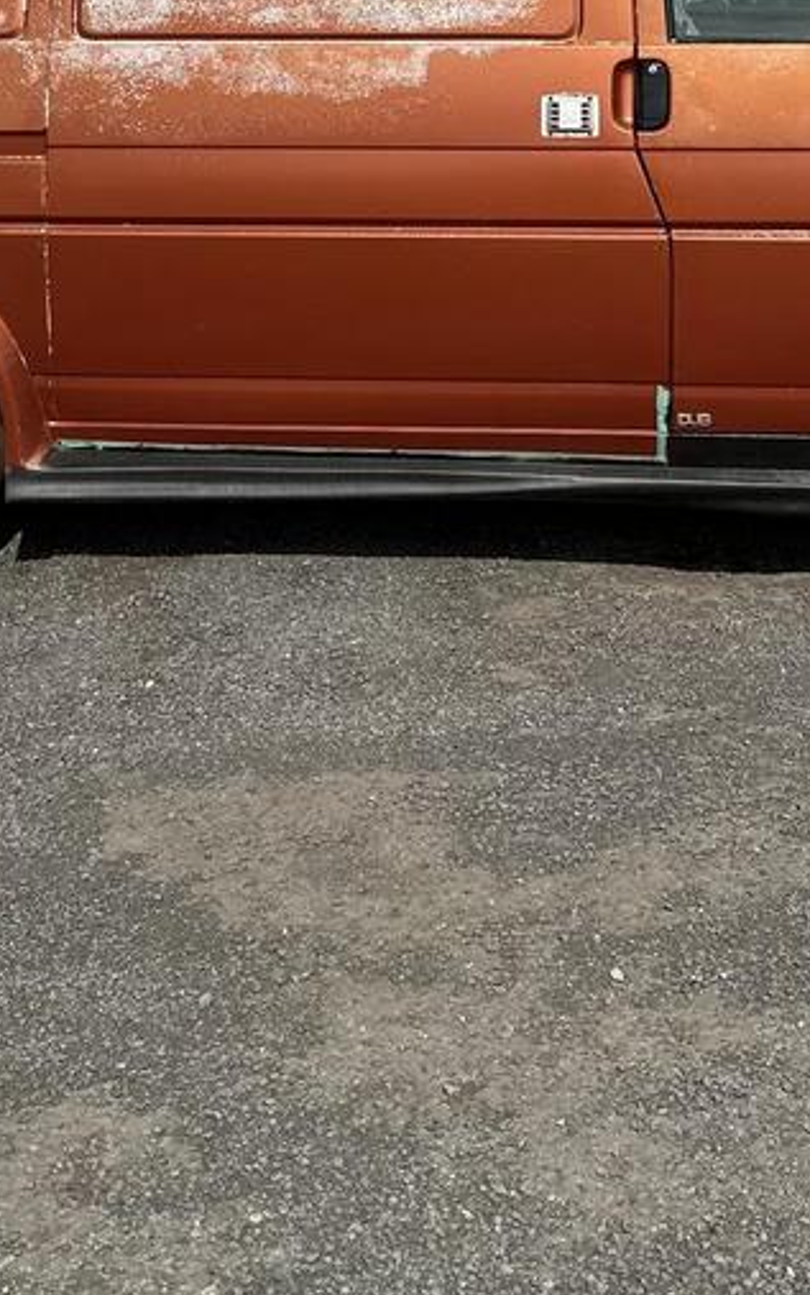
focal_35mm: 60
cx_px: 429
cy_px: 88
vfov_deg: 32.1
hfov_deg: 21.6
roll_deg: +0.4
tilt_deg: -4.8
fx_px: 2119
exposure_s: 1/7576
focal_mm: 6.86
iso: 80
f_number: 1.78
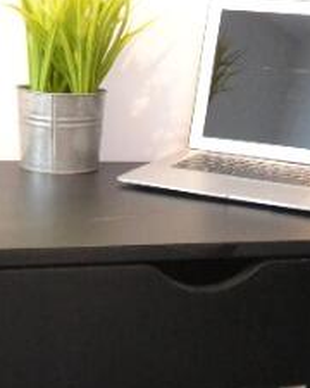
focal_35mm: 64
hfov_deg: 23.8
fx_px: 734
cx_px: 191
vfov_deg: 29.4
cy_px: 253
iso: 3200
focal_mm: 10
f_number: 3.5
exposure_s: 1/40
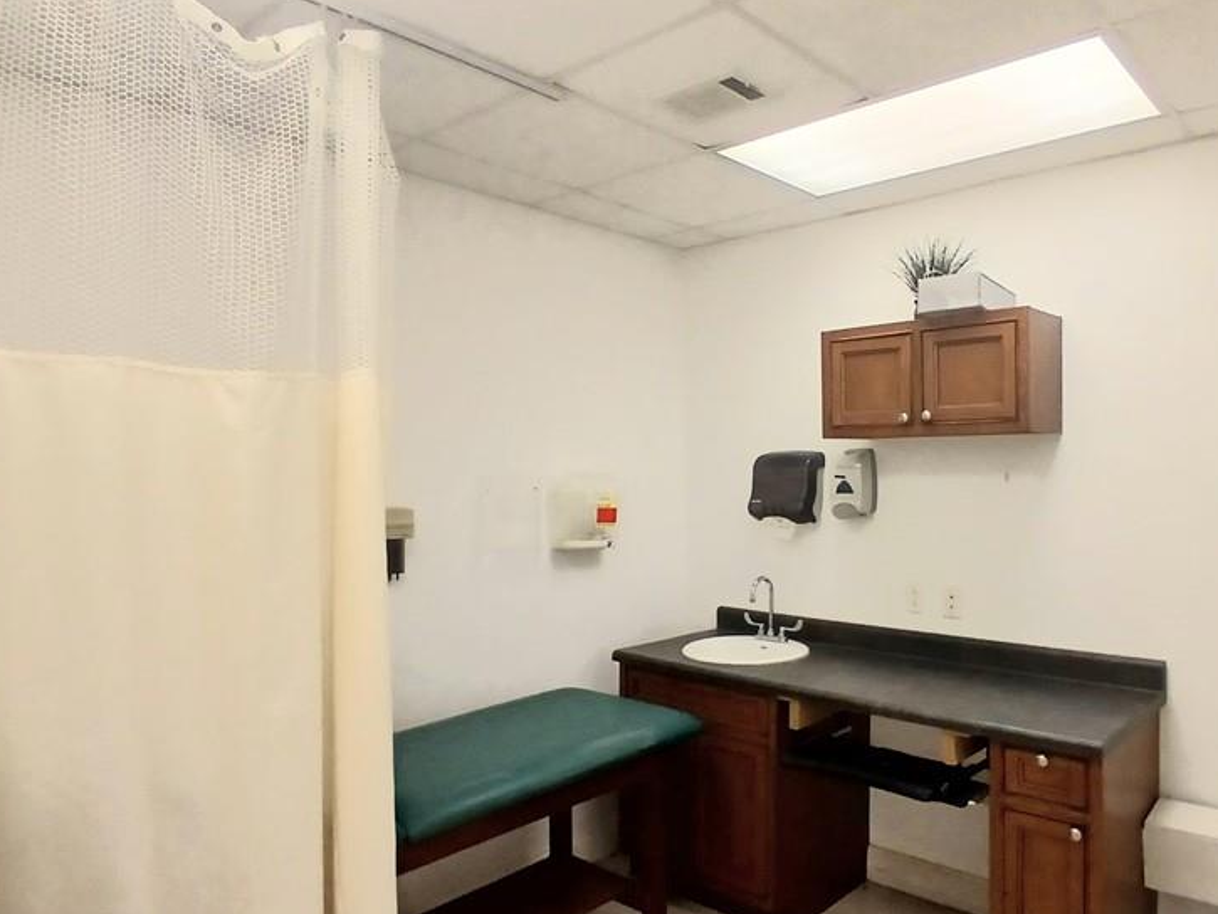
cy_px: 475
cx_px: 758
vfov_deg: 56.8
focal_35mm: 24
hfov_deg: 70.5
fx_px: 845
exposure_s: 1/40
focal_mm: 1.4
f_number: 2.2
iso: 100
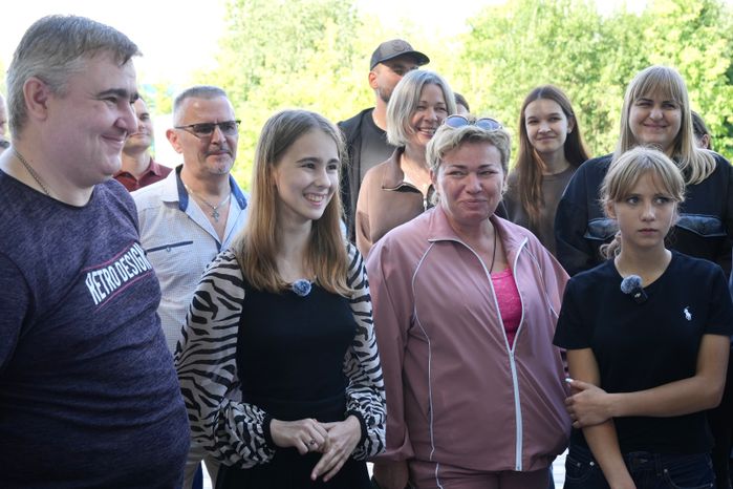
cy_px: 244
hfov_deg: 41.1
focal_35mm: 48
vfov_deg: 28.1
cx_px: 366
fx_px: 977
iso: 400
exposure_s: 1/125
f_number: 6.3
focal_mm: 48
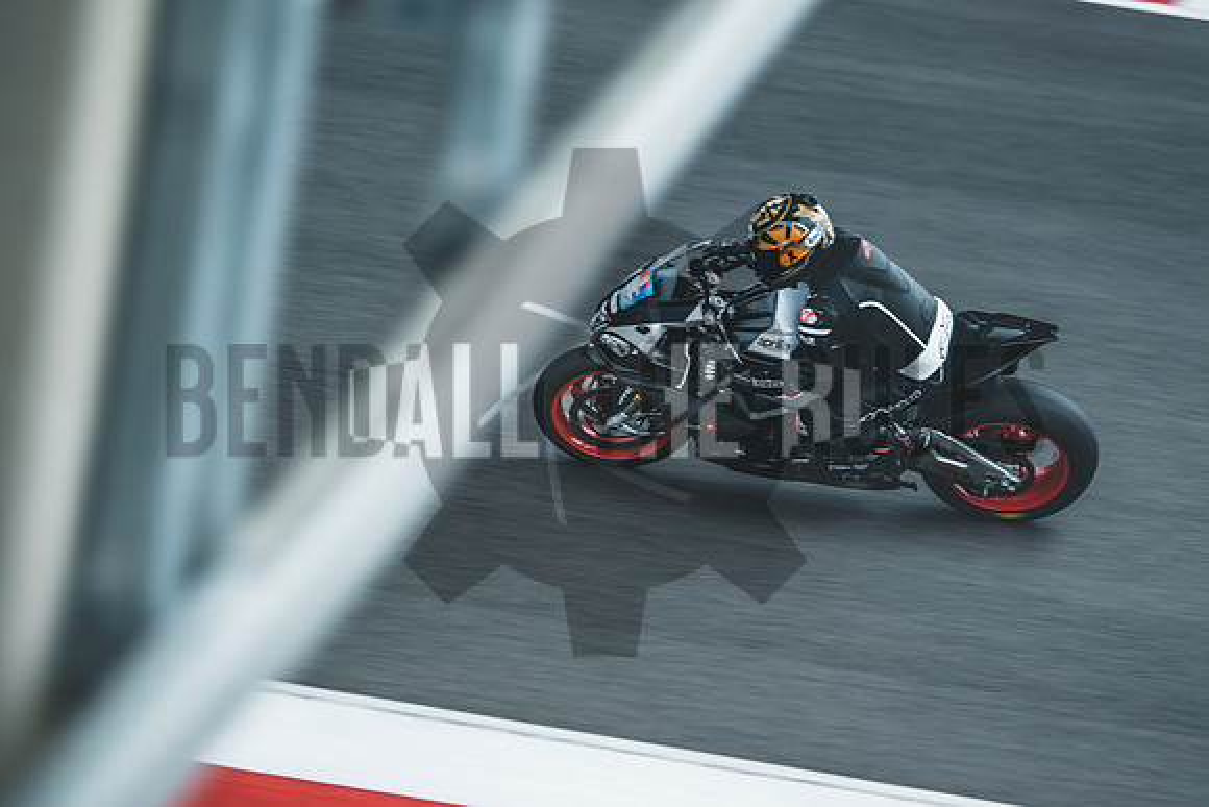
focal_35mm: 330
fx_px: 11078
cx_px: 665
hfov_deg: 6.2
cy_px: 444
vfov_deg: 4.2
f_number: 2
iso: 500
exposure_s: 1/400
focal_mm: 200
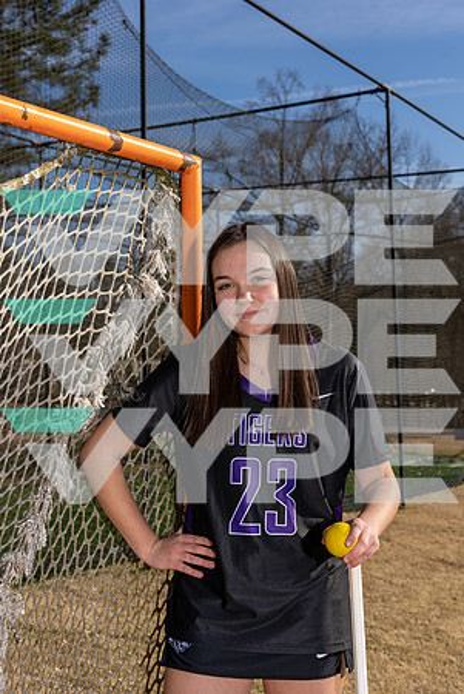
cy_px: 347
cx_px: 232
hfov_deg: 27.1
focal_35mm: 50
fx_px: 964
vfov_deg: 39.6
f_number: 7.1
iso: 64
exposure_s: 1/320
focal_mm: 50
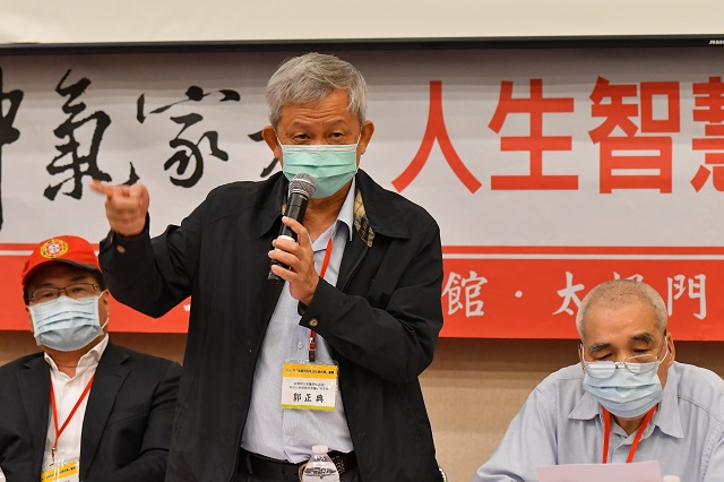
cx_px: 362
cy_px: 241
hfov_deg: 19.5
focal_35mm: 105
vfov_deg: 13.0
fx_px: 2110
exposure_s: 1/125
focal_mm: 70
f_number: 4
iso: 3200
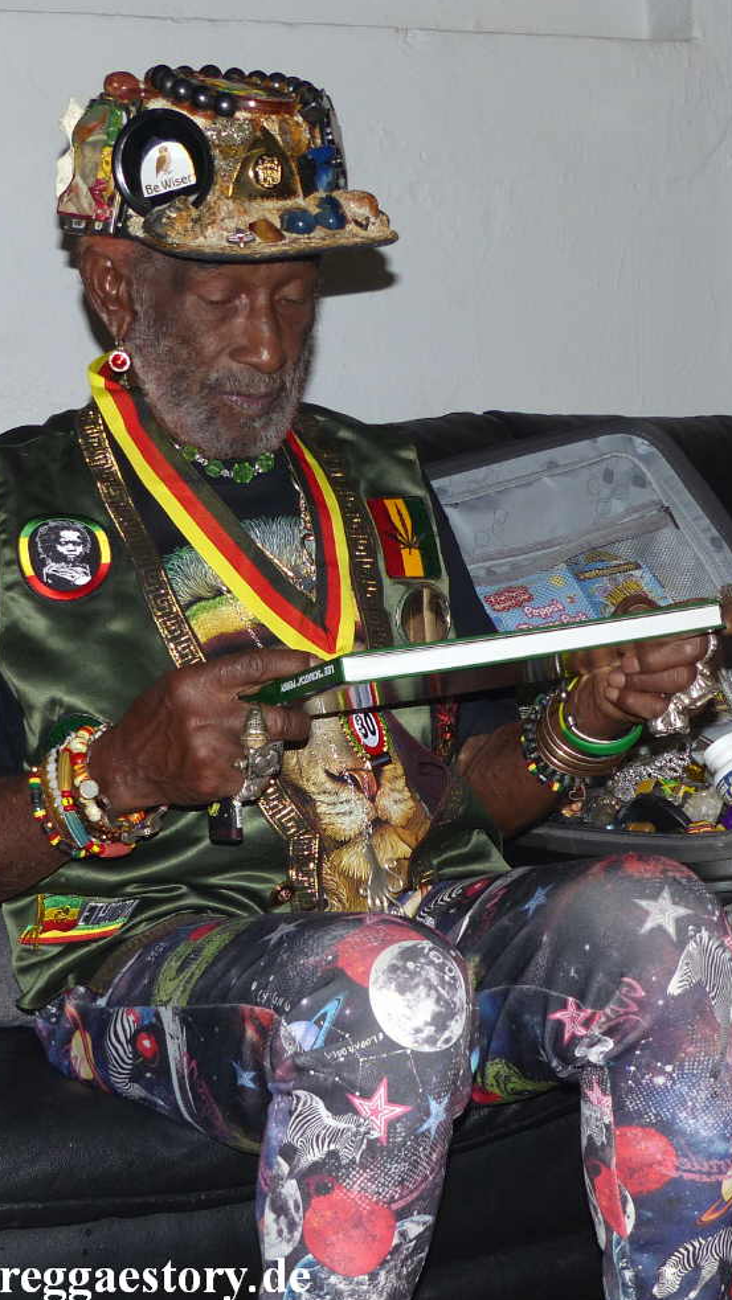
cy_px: 655
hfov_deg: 29.0
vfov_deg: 49.4
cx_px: 334
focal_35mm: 41
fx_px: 1415
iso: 100
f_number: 2.8
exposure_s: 1/160
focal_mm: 6.6
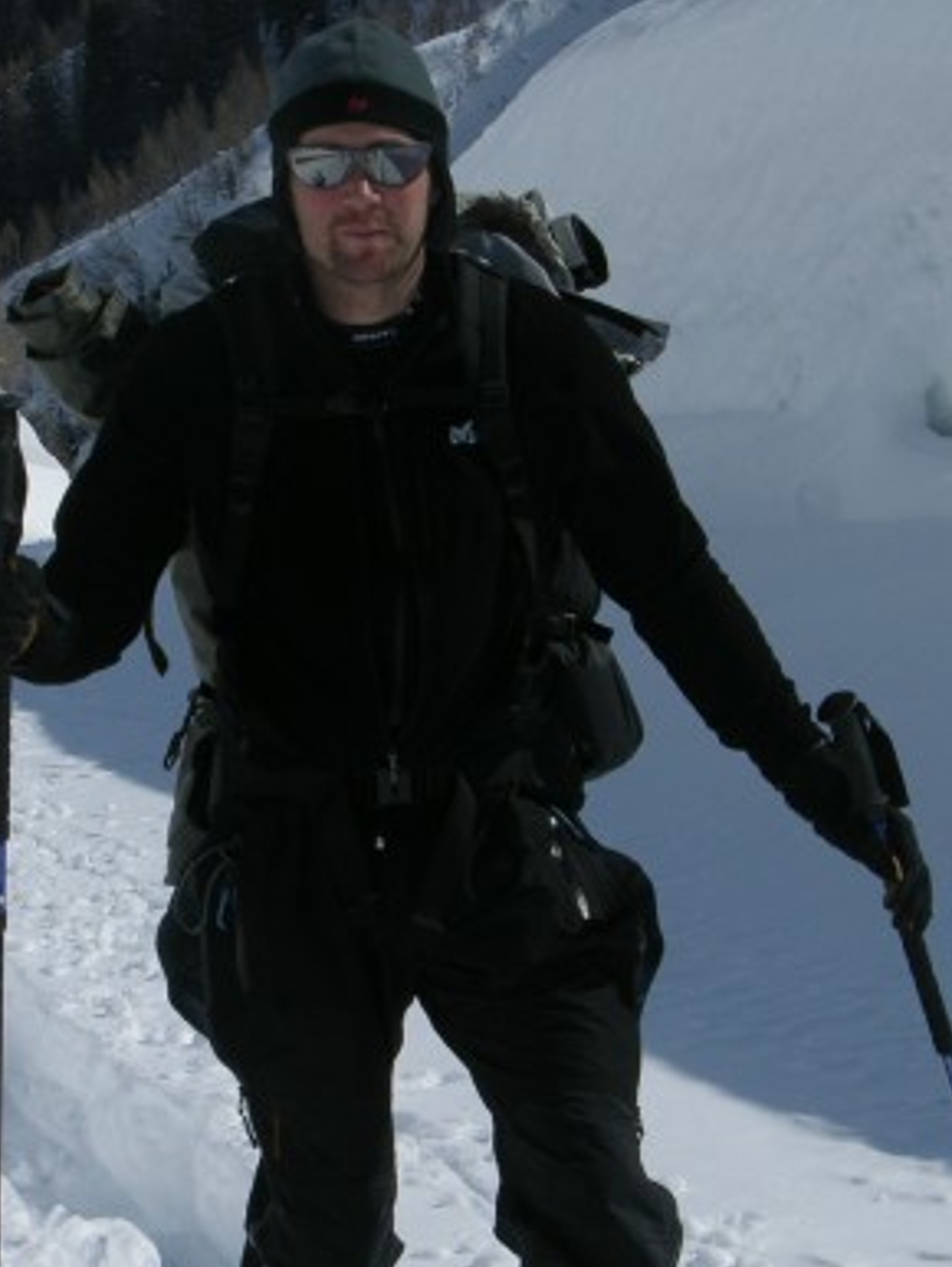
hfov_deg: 9.6
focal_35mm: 155
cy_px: 830
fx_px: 5677
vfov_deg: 12.7
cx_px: 348
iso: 50
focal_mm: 19.9
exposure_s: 1/476
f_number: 7.6
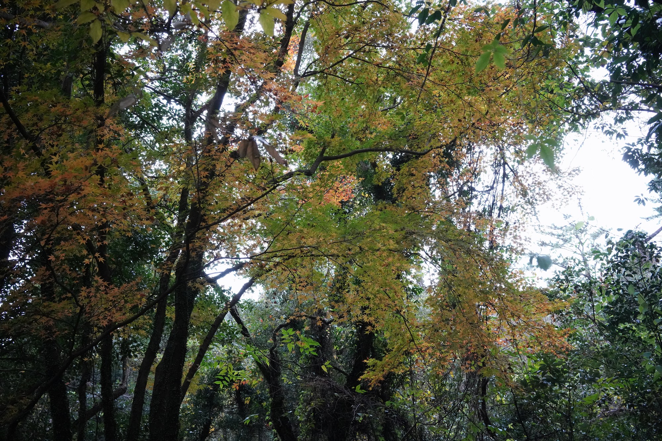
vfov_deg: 37.9
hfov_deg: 54.4
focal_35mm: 35
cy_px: 220
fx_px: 644
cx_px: 331
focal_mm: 35
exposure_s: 1/100
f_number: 8
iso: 12800
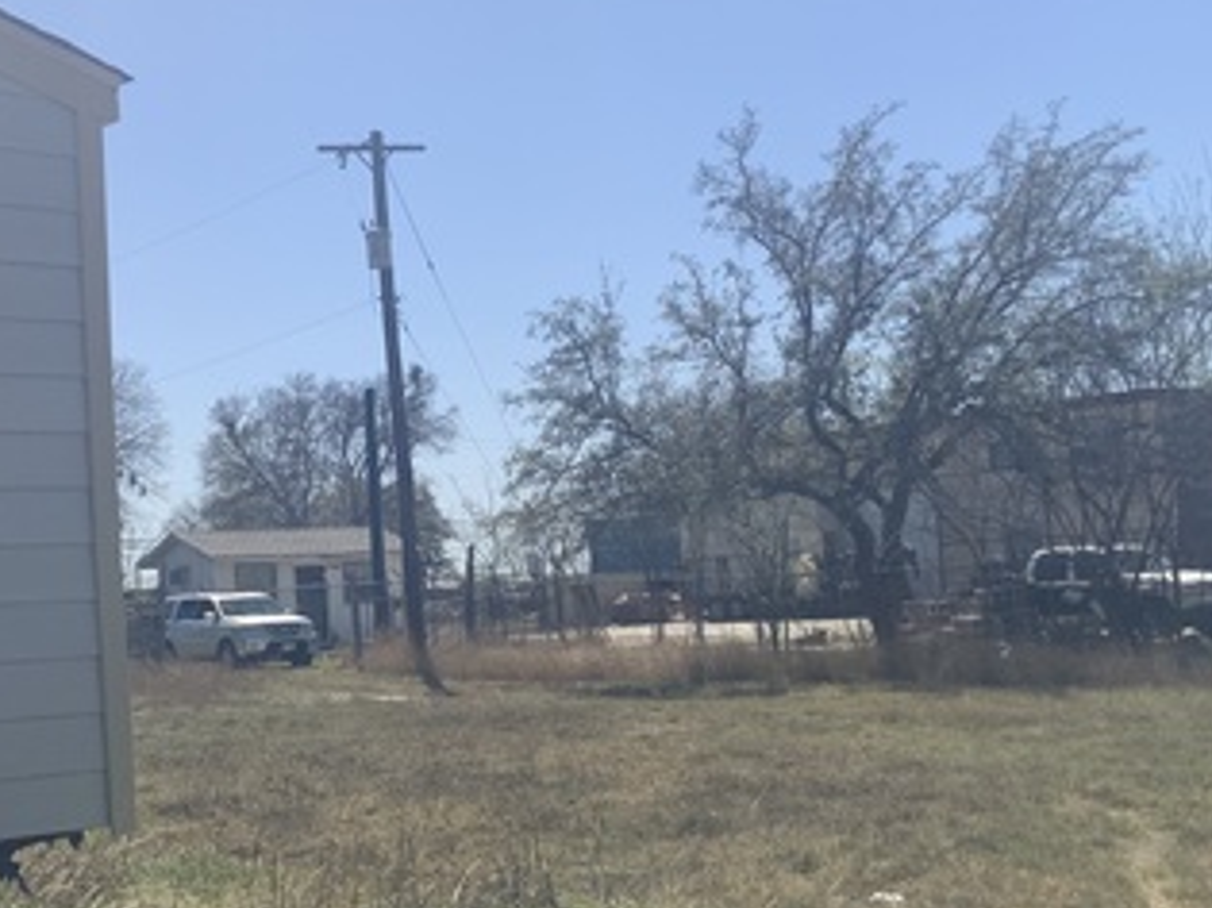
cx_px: 354
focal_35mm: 59
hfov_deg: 32.3
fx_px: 2065
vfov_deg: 24.8
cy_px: 496
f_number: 1.8
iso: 16
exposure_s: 1/2667
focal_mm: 3
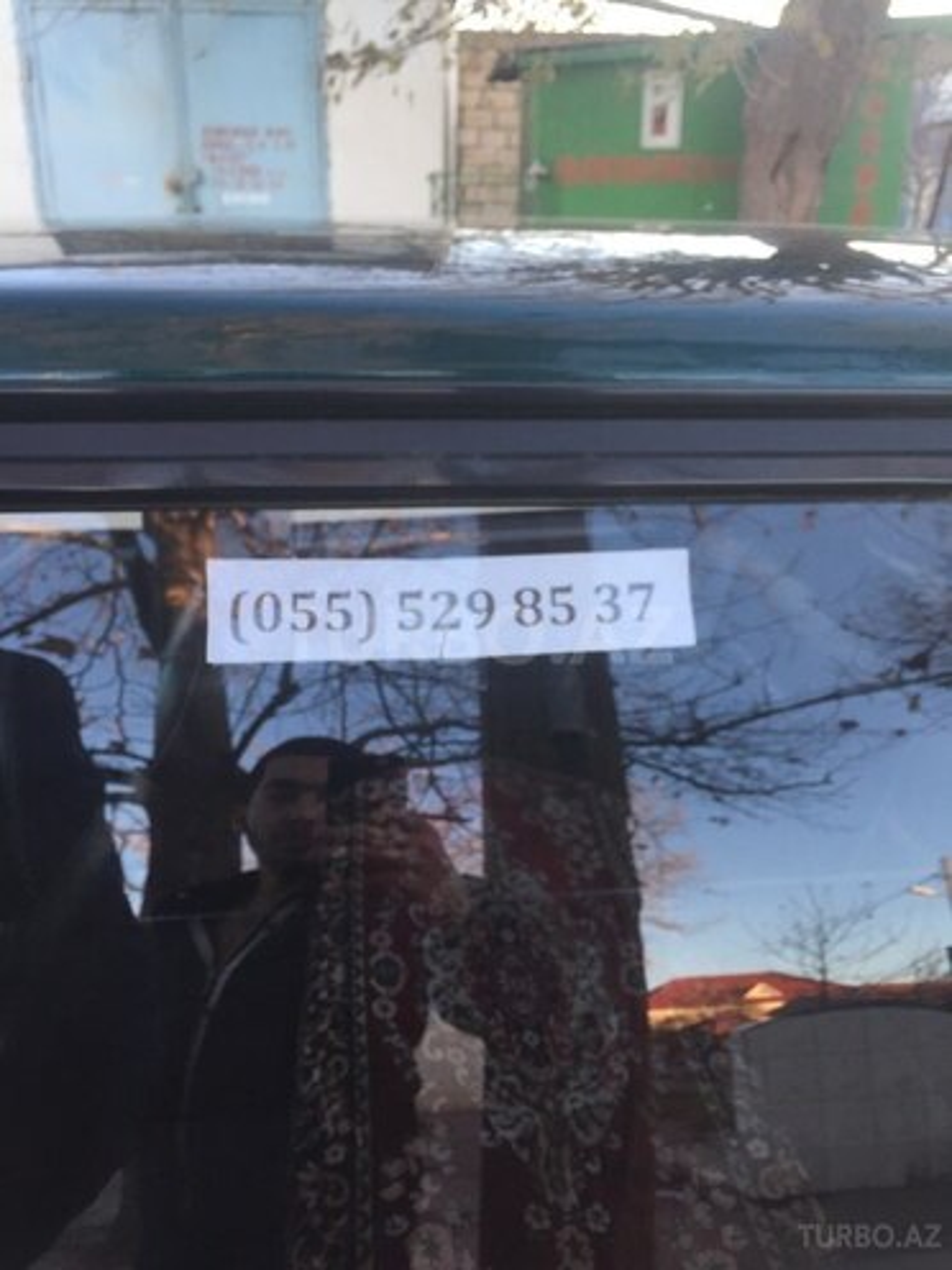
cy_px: 635
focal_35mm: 29
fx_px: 1063
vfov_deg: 61.7
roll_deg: -1.7
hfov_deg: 48.2
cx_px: 476
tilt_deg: -20.6
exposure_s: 1/100
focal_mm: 4.15
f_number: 2.2
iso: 50
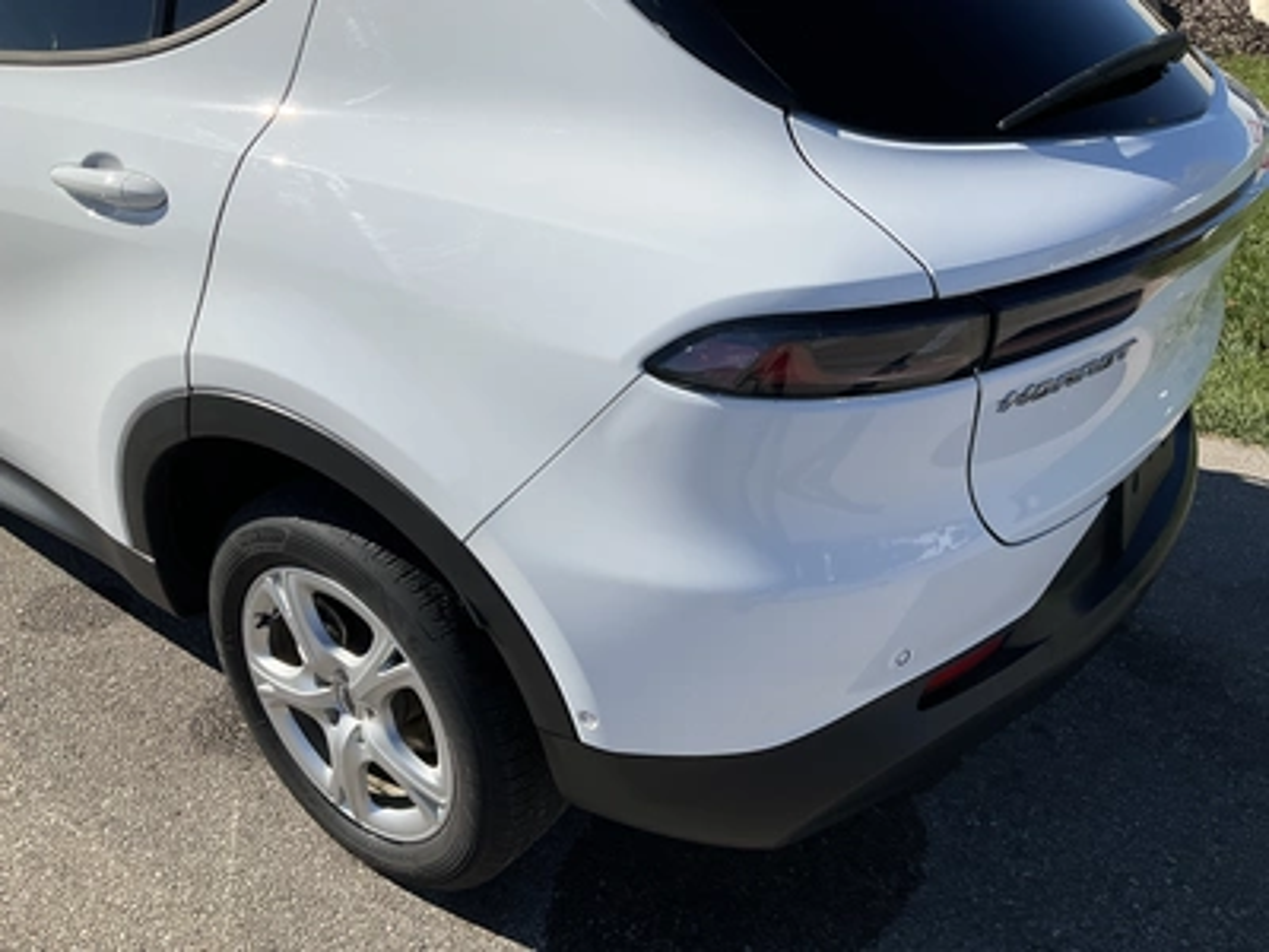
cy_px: 476
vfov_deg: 48.2
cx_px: 634
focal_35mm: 29
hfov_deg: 61.7
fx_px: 1063
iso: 25
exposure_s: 1/2959
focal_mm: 3
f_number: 1.8
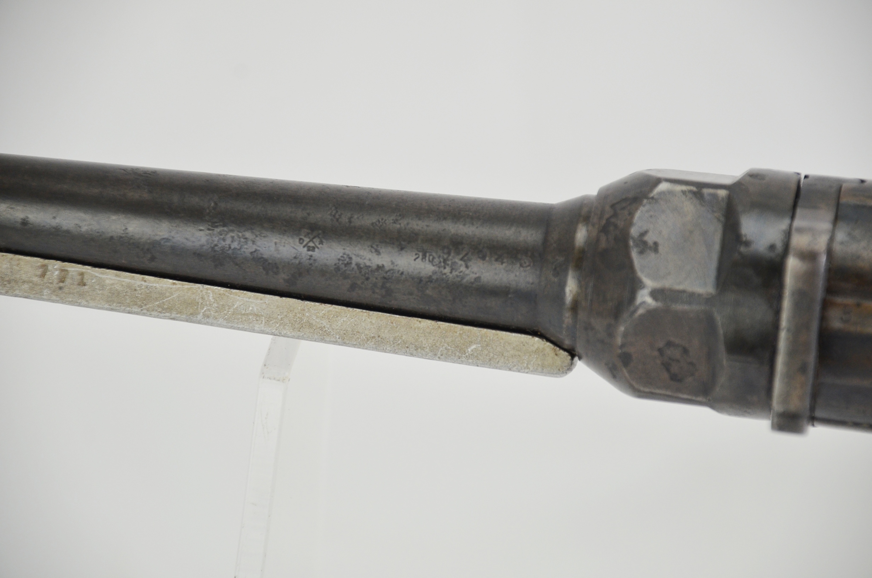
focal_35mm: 202
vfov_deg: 6.8
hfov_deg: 10.2
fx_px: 4895
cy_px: 289
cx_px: 436
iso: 800
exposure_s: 1/250
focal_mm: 135
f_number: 5.6
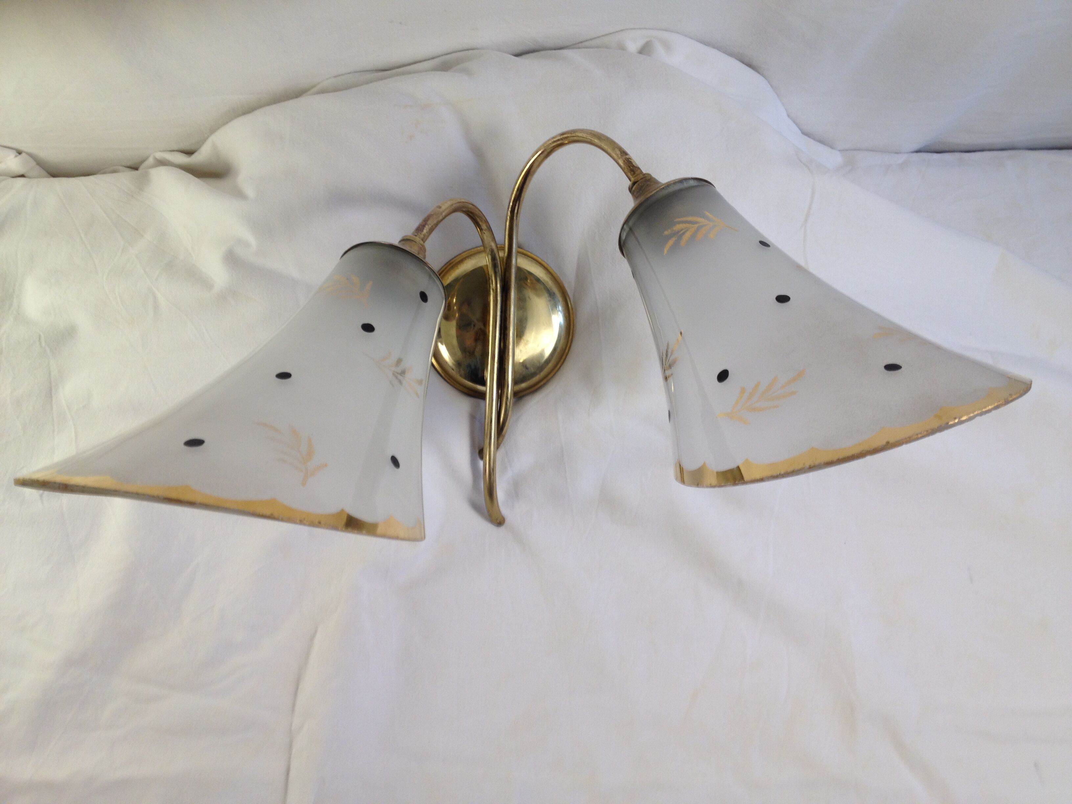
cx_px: 536
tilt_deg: -67.0
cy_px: 402
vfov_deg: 40.7
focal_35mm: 35
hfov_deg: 52.6
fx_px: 1084
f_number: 2.4
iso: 50
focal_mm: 4.28
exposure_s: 1/20
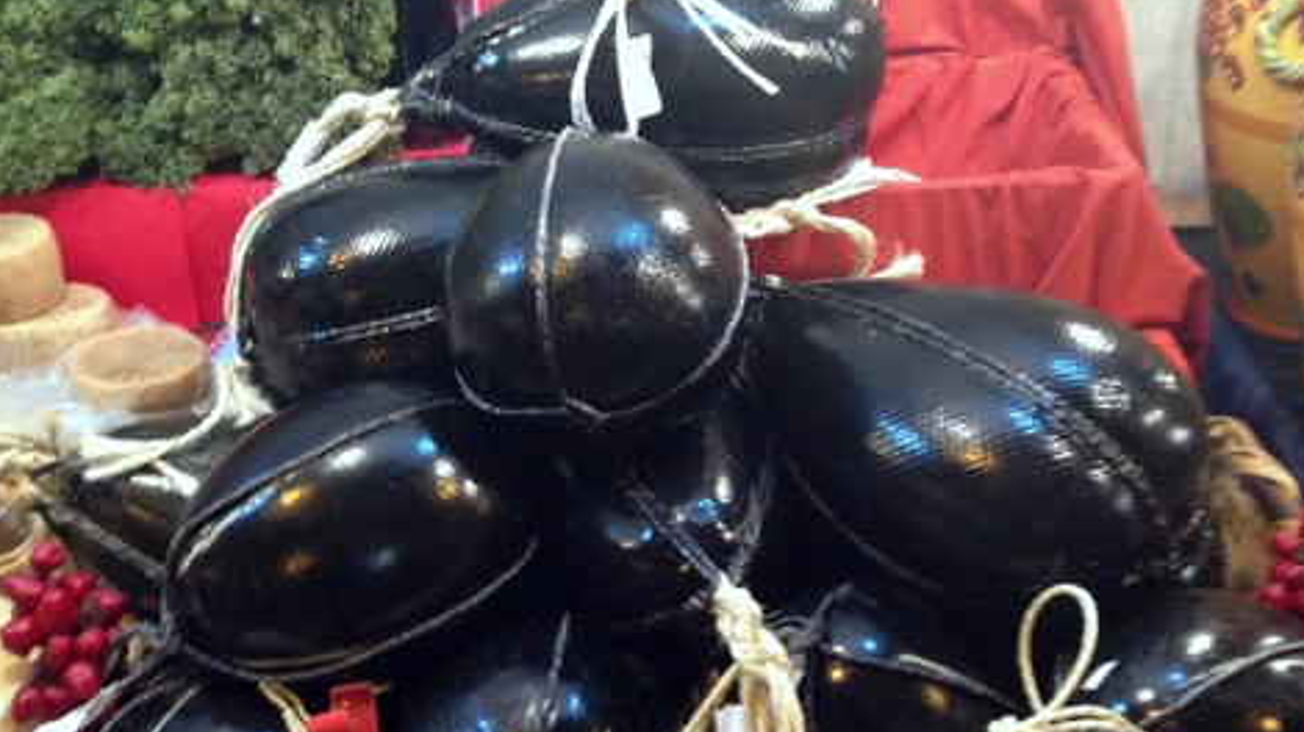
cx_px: 655
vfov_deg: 24.2
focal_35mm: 49
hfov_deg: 42.1
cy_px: 521
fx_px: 1694
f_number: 2.4
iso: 250
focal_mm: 4.12
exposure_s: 1/20
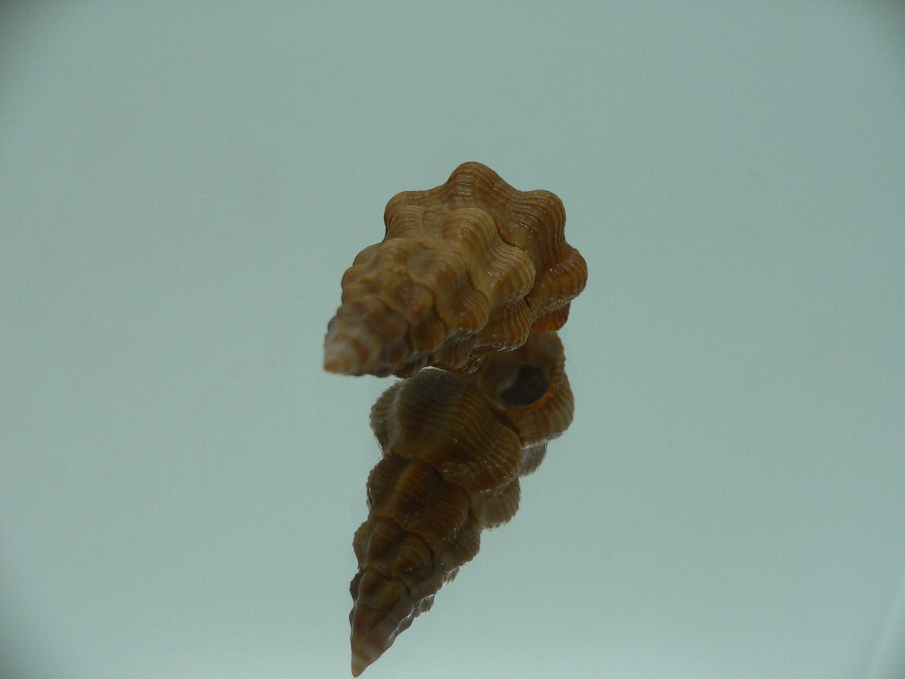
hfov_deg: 52.6
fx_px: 915
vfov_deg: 40.7
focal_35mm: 35
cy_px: 340
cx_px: 452
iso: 80
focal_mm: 4.6
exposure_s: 1/60
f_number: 2.8
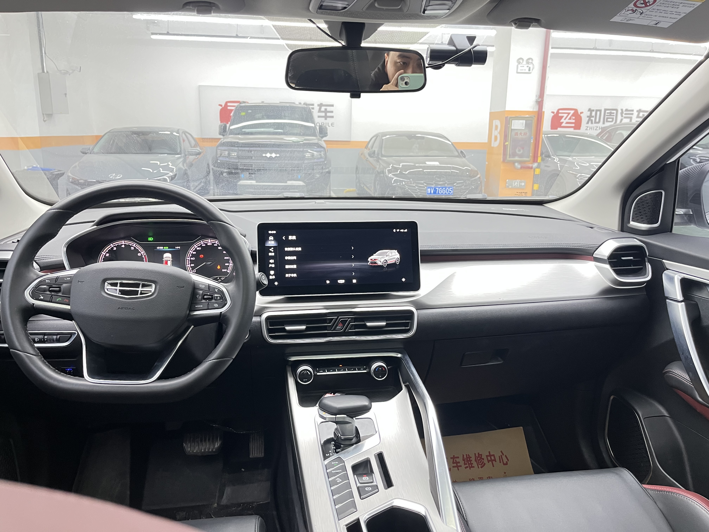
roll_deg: -0.4
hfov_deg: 67.3
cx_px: 354
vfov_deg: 53.1
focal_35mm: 26
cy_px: 266
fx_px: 533
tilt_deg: -12.7
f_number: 1.6
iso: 320
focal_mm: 5.1
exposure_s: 1/60
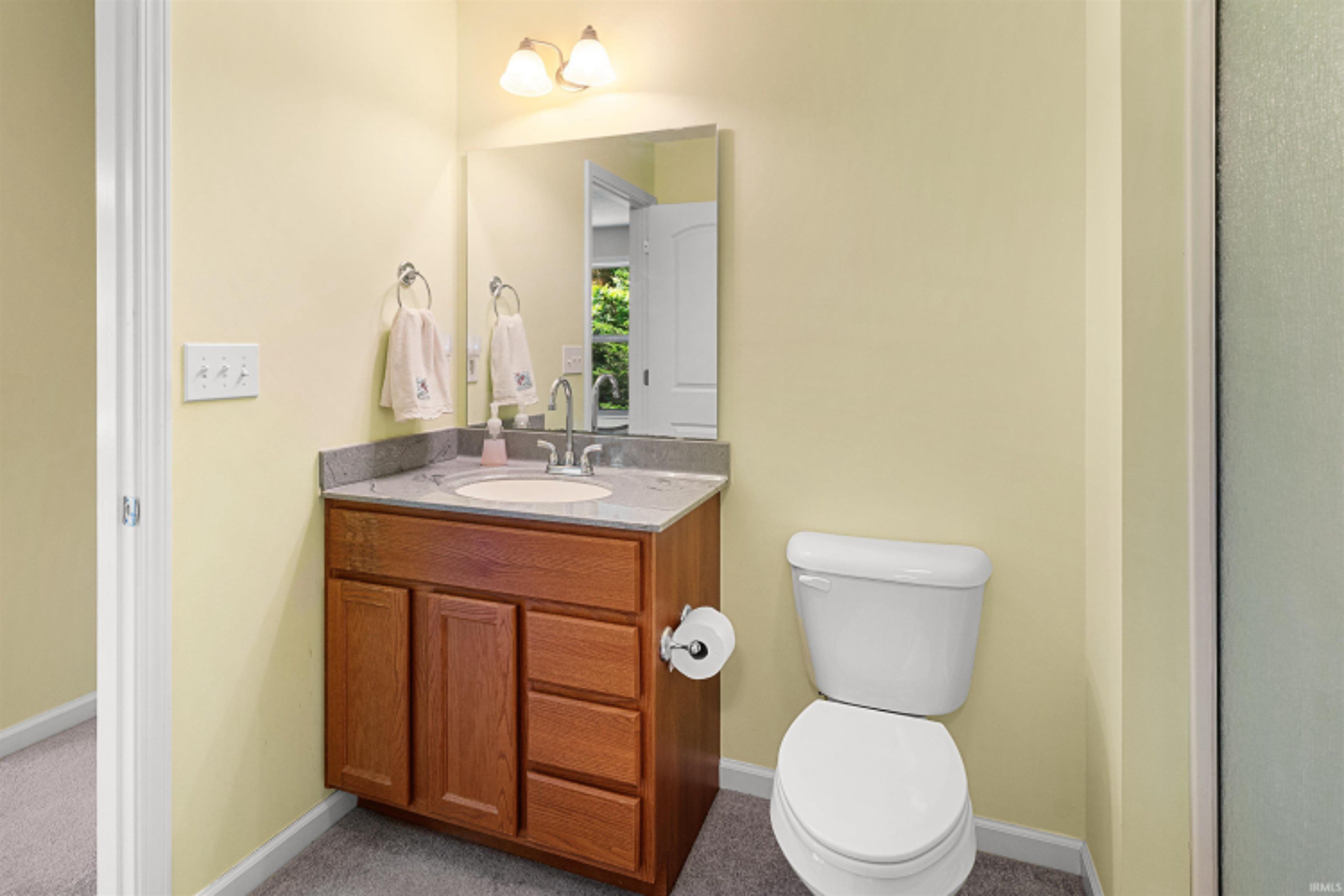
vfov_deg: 70.4
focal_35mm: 17
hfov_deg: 93.3
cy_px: 448
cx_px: 672
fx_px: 635
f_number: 6.3
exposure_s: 1/3
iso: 640
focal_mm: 17
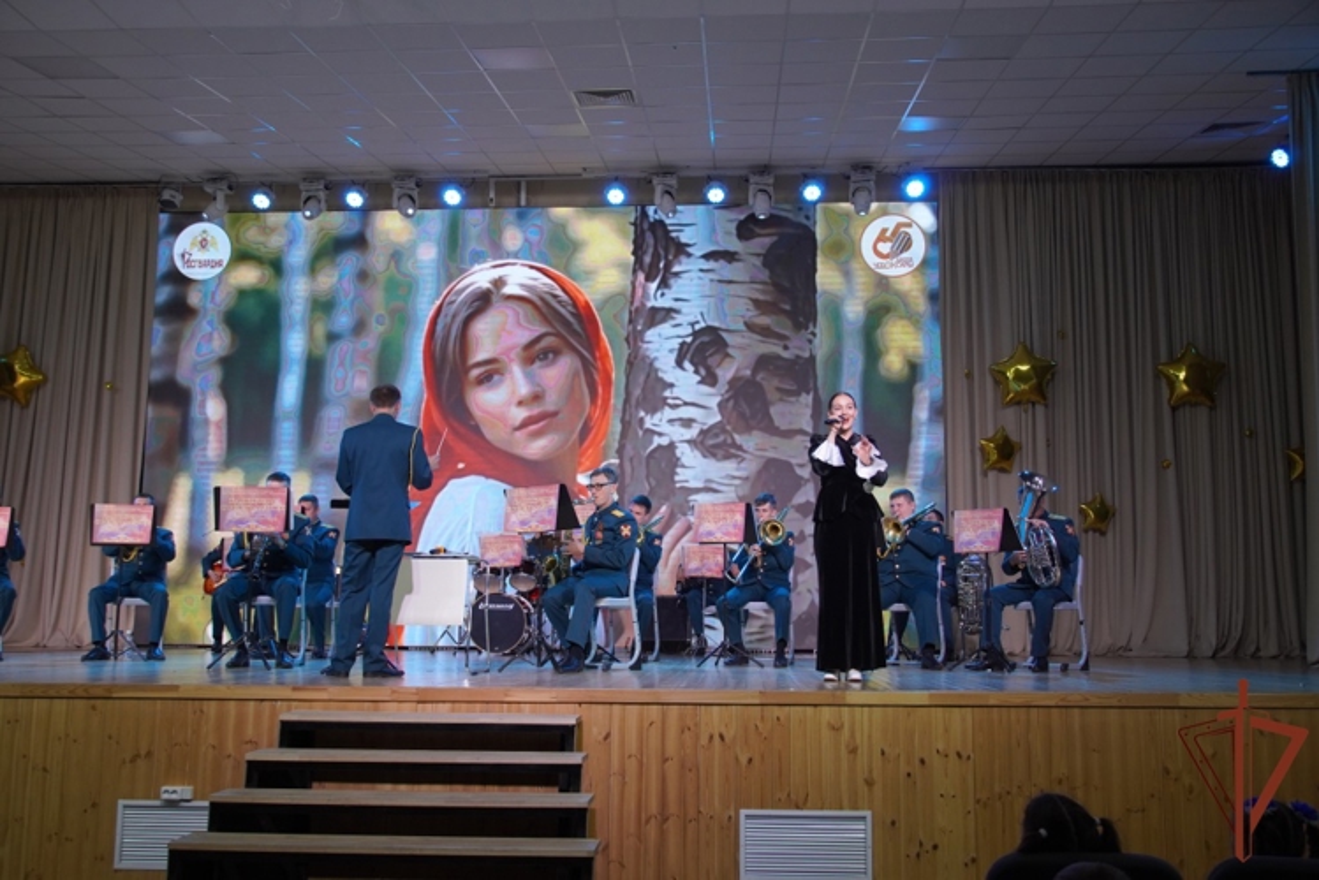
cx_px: 660
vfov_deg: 38.4
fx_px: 1264
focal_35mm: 34
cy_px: 440
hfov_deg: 55.1
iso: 800
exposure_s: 1/160
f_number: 4
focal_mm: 23
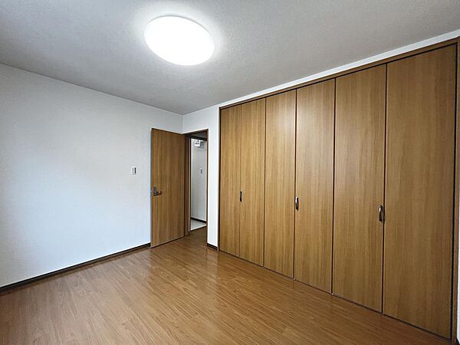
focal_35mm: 13
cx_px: 230
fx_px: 173
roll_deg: -0.5
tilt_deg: -0.2
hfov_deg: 106.2
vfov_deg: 89.9
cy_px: 172
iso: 200
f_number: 1.8
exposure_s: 1/120
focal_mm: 1.57
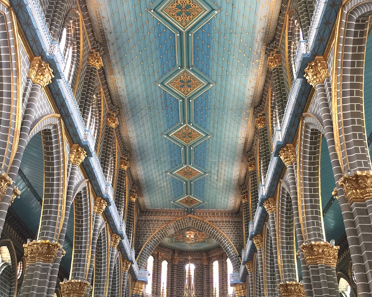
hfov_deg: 47.9
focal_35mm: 38
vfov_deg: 39.1
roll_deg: +0.7
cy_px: 130
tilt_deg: +36.4
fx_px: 418
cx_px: 187
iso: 64
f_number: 2.2
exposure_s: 1/15
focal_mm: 4.15
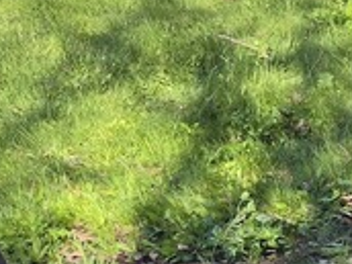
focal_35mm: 137
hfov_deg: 11.6
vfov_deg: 10.8
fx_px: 1393
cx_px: 868
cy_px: 203
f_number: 1.8
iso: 80
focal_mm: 5.4
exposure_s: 1/1449
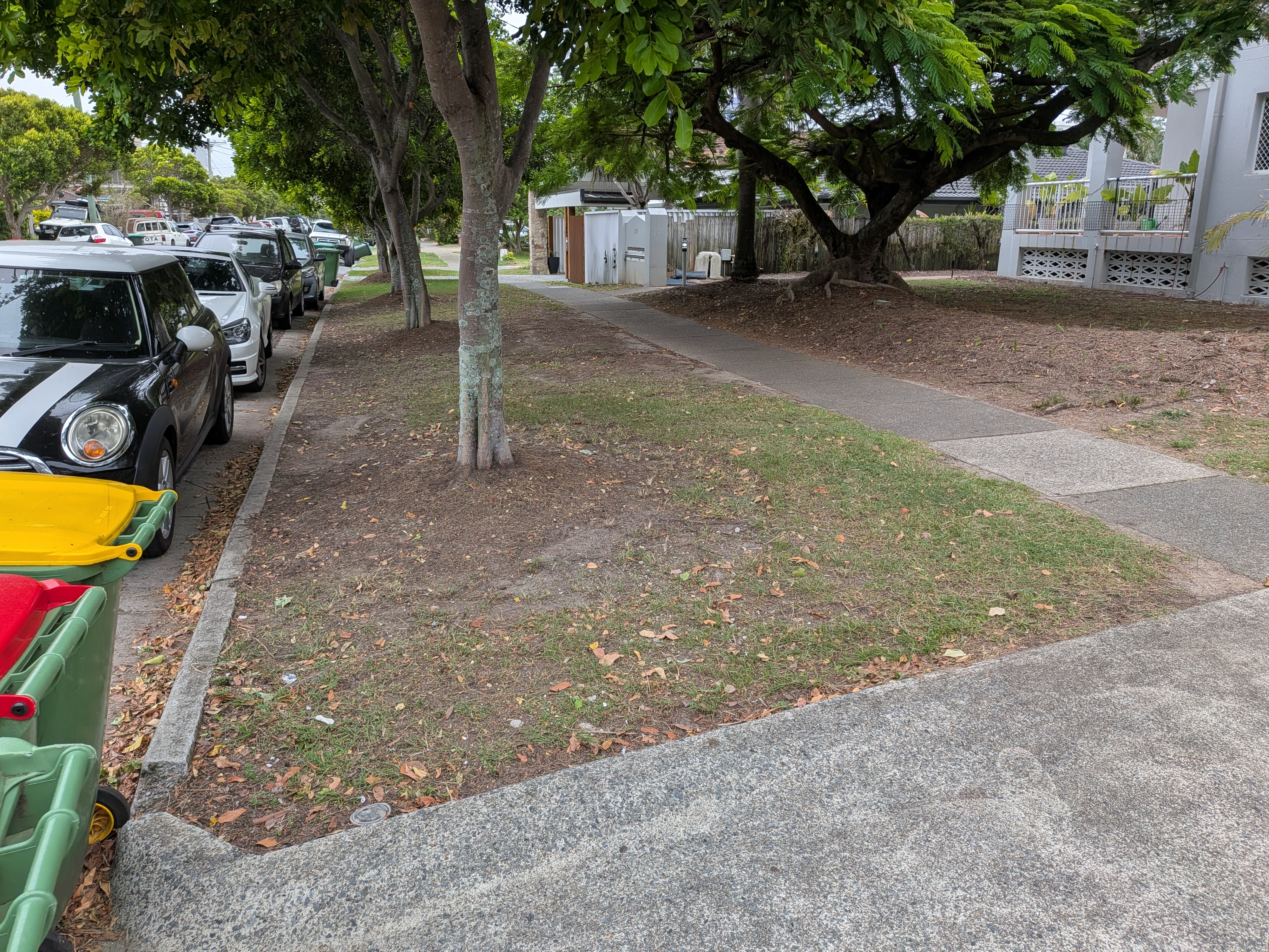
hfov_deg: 71.6
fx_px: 880
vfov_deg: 56.8
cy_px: 476
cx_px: 634
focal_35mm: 24
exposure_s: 1/569
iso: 28
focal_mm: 4.53
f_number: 1.7
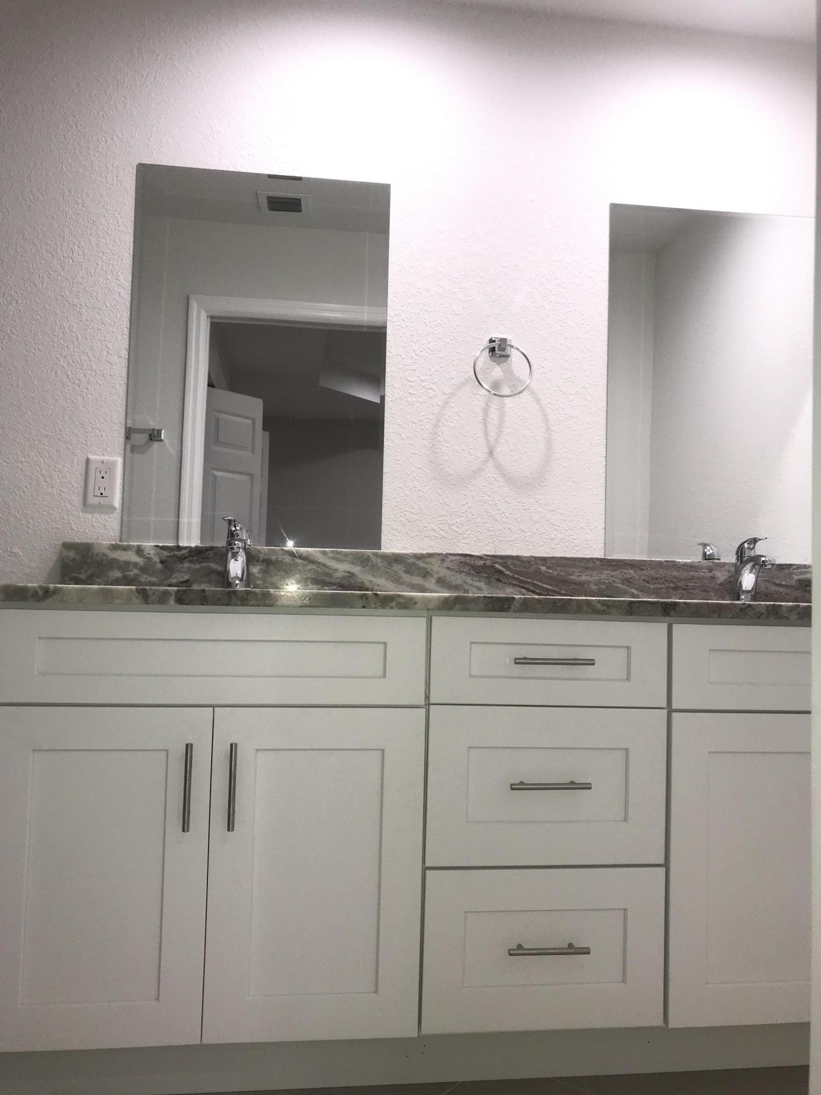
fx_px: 885
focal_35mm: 28
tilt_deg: +2.1
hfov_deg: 49.7
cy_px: 548
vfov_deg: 63.4
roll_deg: -2.5
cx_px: 410
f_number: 1.8
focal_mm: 3.99
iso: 20
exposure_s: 1/88
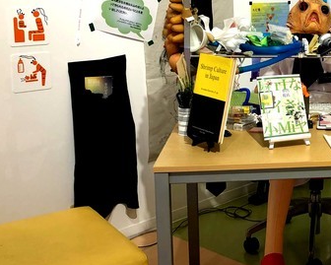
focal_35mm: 65
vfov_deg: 23.3
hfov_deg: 26.6
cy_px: 75
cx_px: 374
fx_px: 637
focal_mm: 3.99
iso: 25
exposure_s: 1/50
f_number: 1.8
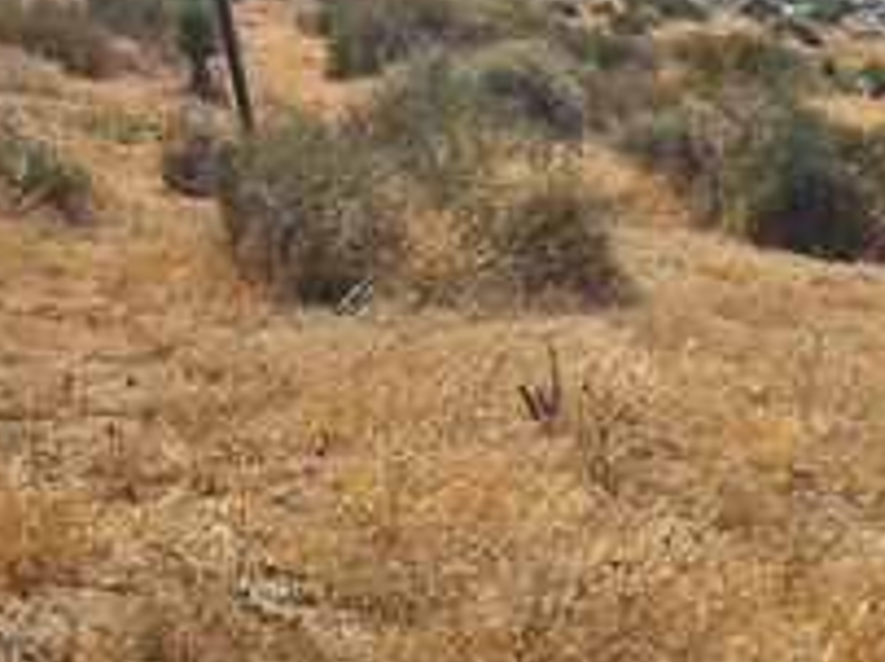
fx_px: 1864
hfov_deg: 26.2
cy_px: 70
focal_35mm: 73
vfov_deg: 19.8
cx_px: 723
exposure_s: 1/7944
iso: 80
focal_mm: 6.3
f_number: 1.7
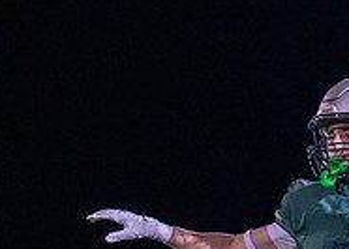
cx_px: 375
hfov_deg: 3.8
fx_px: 5285
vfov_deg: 2.7
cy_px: 341
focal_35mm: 533
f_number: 2.8
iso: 2500
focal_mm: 122
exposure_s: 1/1000
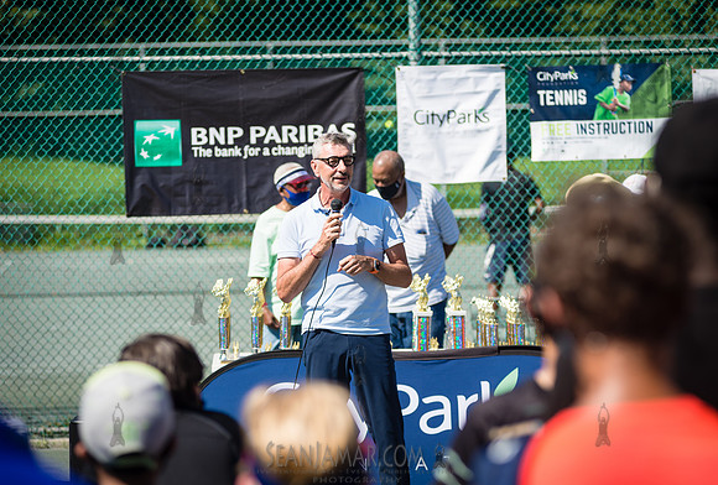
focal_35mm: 139
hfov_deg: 14.7
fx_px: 2782
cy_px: 247
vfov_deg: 10.0
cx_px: 347
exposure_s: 1/1250
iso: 125
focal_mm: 135
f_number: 4.5
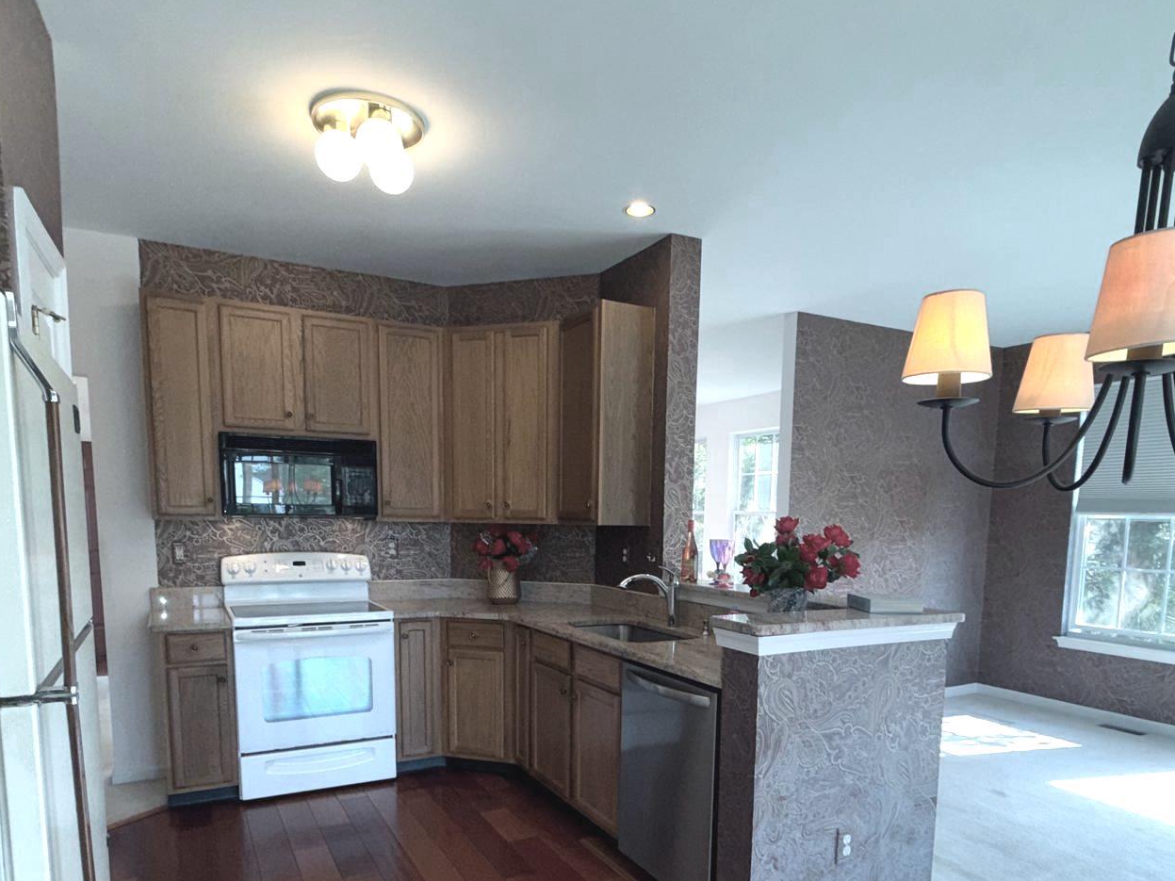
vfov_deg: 57.1
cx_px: 597
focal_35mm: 23
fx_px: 781
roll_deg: -0.5
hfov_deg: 73.9
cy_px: 614
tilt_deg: -7.1
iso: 100
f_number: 2.2
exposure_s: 1/120
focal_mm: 2.22
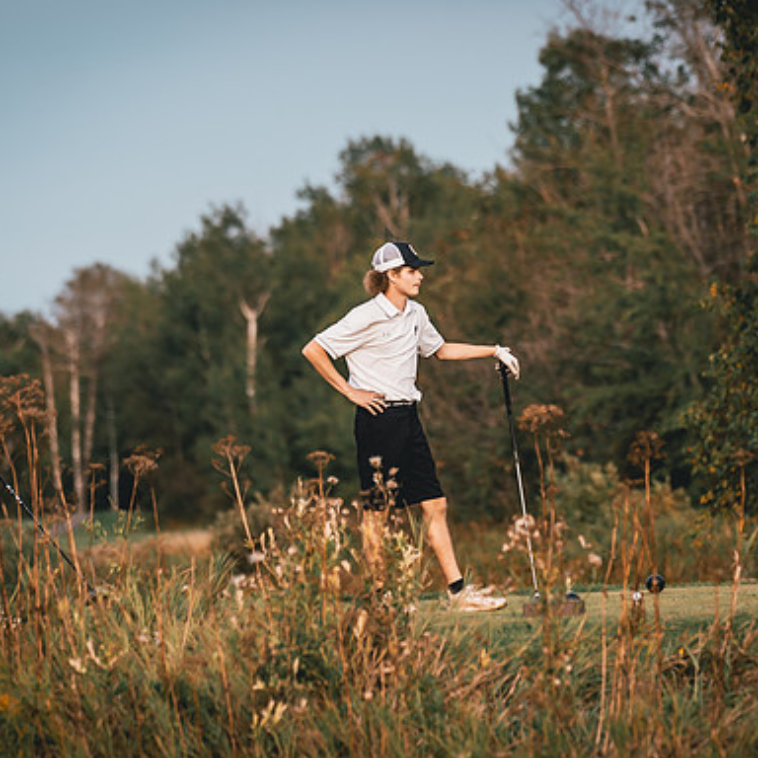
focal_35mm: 301
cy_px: 378
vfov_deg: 5.8
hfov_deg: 5.8
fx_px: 7457
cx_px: 400
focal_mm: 150
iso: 200
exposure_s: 1/1000
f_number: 2.8
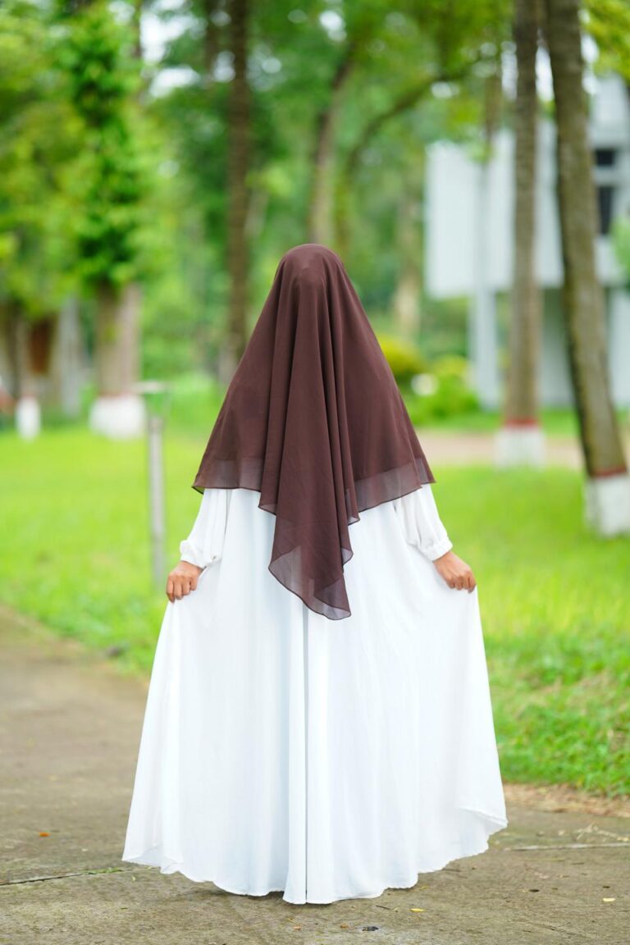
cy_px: 472
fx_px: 2231
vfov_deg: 23.9
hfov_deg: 16.1
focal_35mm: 85
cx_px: 315
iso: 100
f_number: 1.4
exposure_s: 1/200
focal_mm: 85
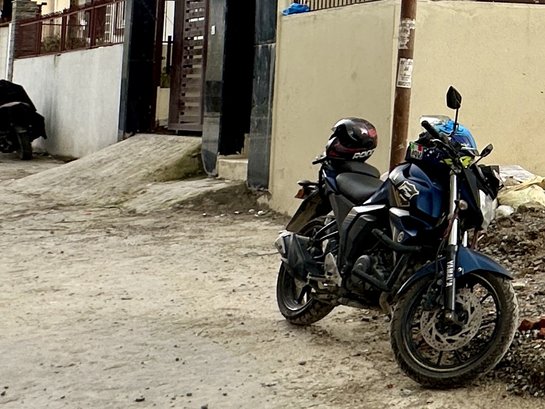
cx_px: 776
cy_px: 4
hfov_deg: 26.7
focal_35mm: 56
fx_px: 882
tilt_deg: +6.8
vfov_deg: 24.9
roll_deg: +0.5
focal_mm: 2.22
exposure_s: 1/181
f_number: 2.2
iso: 40
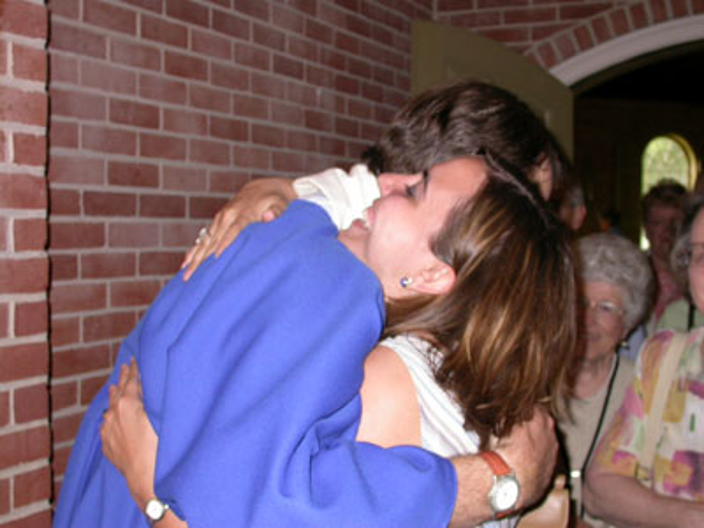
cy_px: 264
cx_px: 352
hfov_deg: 34.3
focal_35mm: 56
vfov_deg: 26.1
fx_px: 1139
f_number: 3
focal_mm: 11.6
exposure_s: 1/60.3
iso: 100
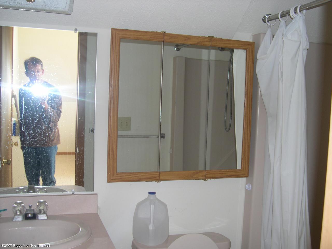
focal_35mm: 38
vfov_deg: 37.7
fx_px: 364
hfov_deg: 49.0
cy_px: 124
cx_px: 166
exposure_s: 1/30
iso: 100
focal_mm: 8
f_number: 2.8
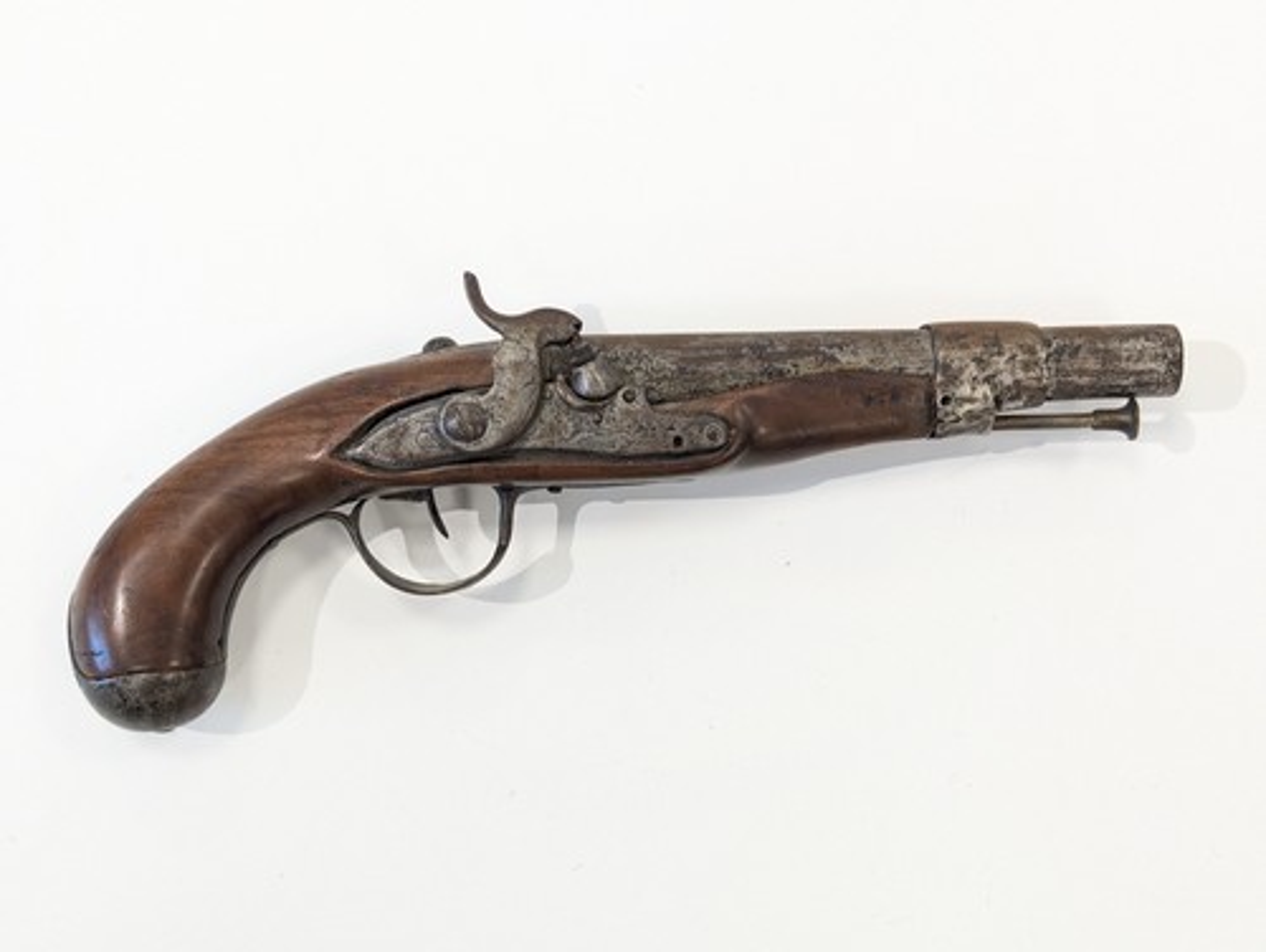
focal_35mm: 48
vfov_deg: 30.3
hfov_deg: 39.6
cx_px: 633
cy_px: 476
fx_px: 1757
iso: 273
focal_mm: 6.81
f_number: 1.85
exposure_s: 1/99.9
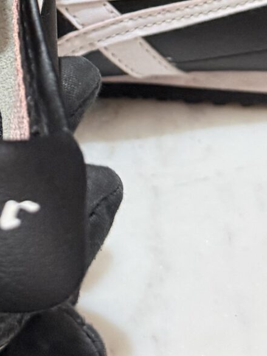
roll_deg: +4.6
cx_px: -20
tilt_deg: -27.9
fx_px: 1079
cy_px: -98
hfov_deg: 13.8
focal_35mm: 105
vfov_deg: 17.6
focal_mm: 6.76
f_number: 1.78
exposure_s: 1/50
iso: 320
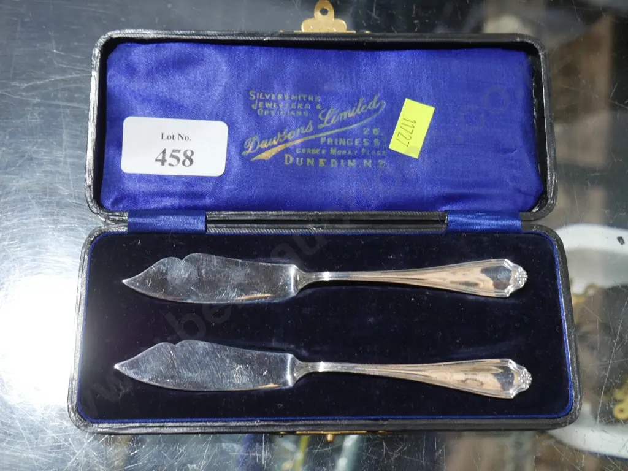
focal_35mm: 44
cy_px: 236
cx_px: 314
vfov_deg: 32.9
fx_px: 798
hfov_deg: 42.9
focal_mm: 22
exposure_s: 1/60
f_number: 4.7
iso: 400
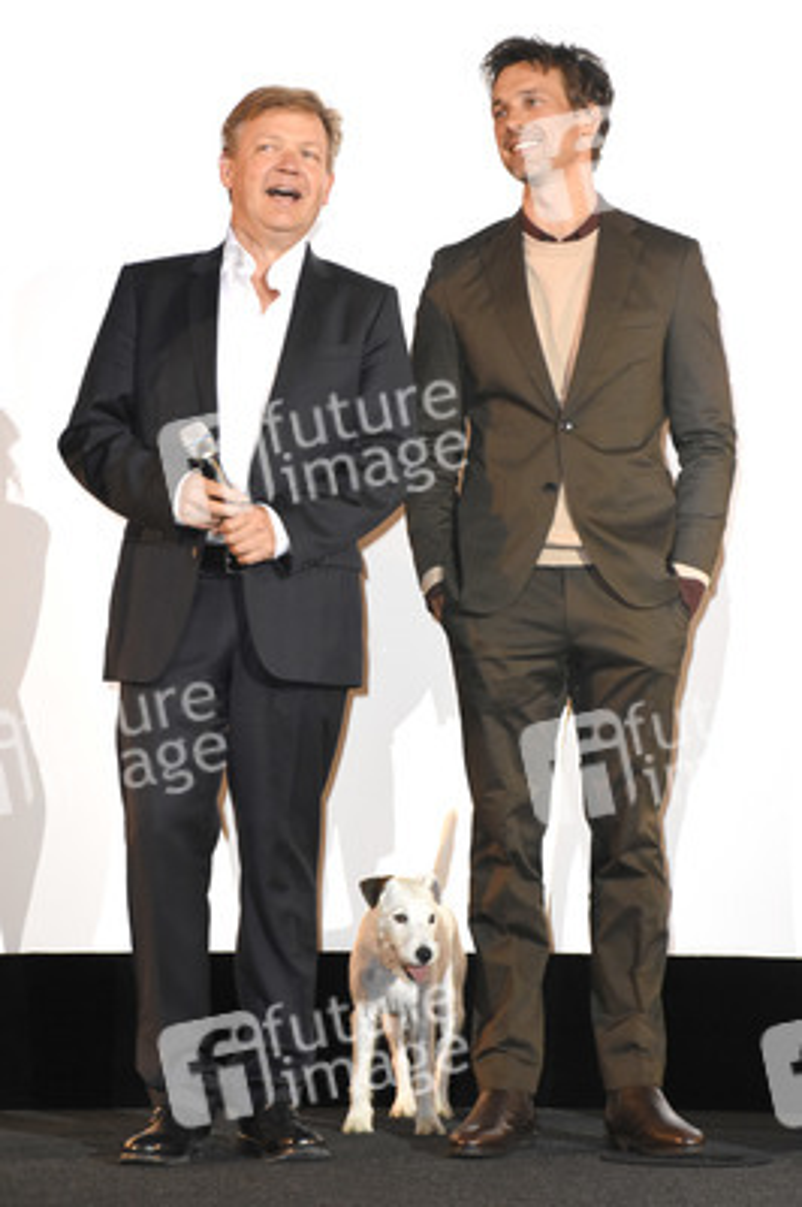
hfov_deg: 12.2
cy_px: 604
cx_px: 401
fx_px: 3766
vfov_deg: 18.2
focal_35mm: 112
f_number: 6.3
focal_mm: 75
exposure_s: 1/60
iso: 3200
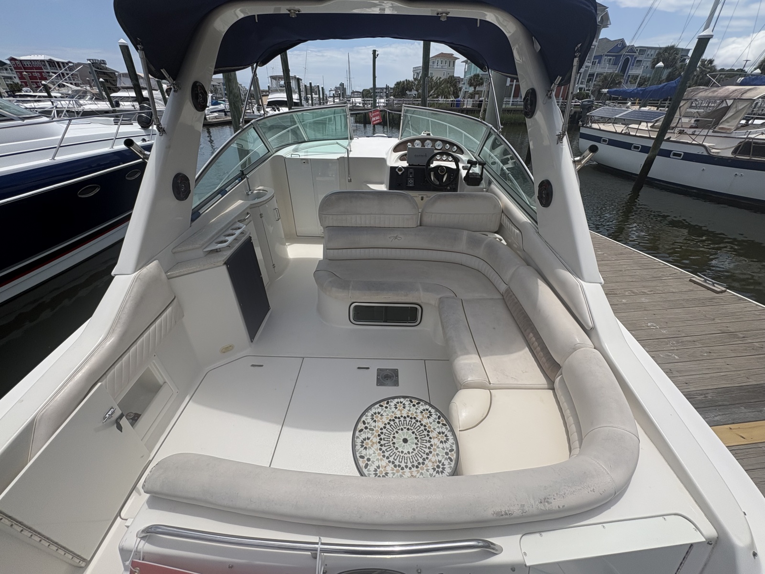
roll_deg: -0.5
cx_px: 382
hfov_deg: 102.1
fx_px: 309
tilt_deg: -28.9
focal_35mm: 14
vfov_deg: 85.7
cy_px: 287
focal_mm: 2.22
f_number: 2.2
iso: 50
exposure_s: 1/2584
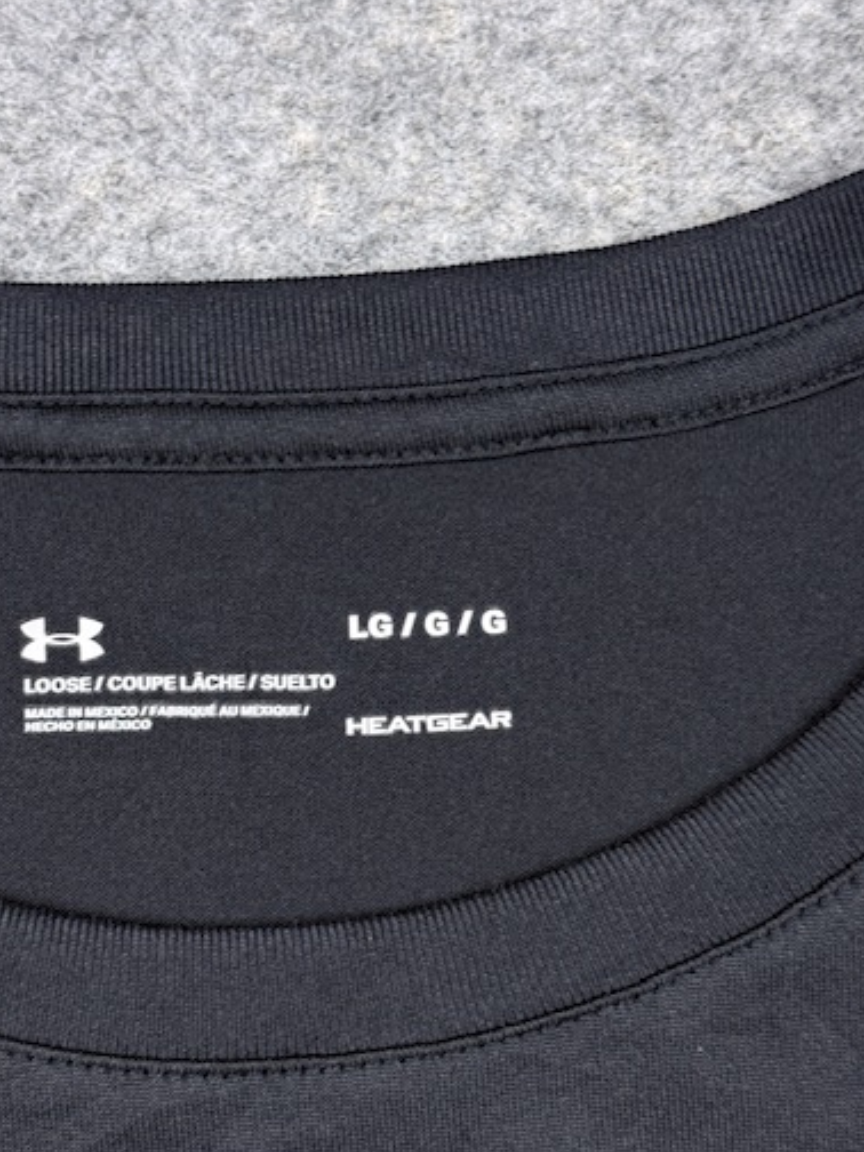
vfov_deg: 31.7
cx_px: 336
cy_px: 606
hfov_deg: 24.0
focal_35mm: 61
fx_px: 2030
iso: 100
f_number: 1.78
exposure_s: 1/100
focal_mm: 6.76
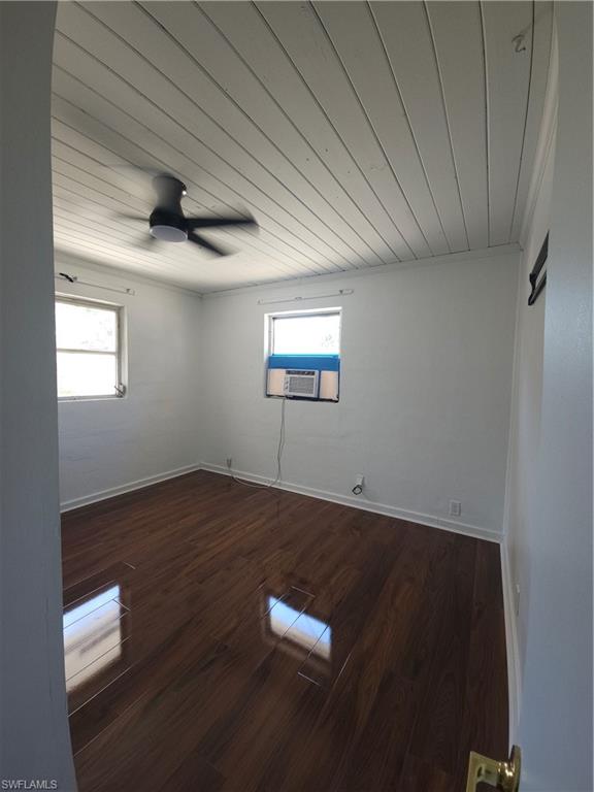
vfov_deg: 106.2
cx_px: 297
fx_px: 297
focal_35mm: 13
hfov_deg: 89.9
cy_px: 396
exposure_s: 1/30
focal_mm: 2.2
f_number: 2.2
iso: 50
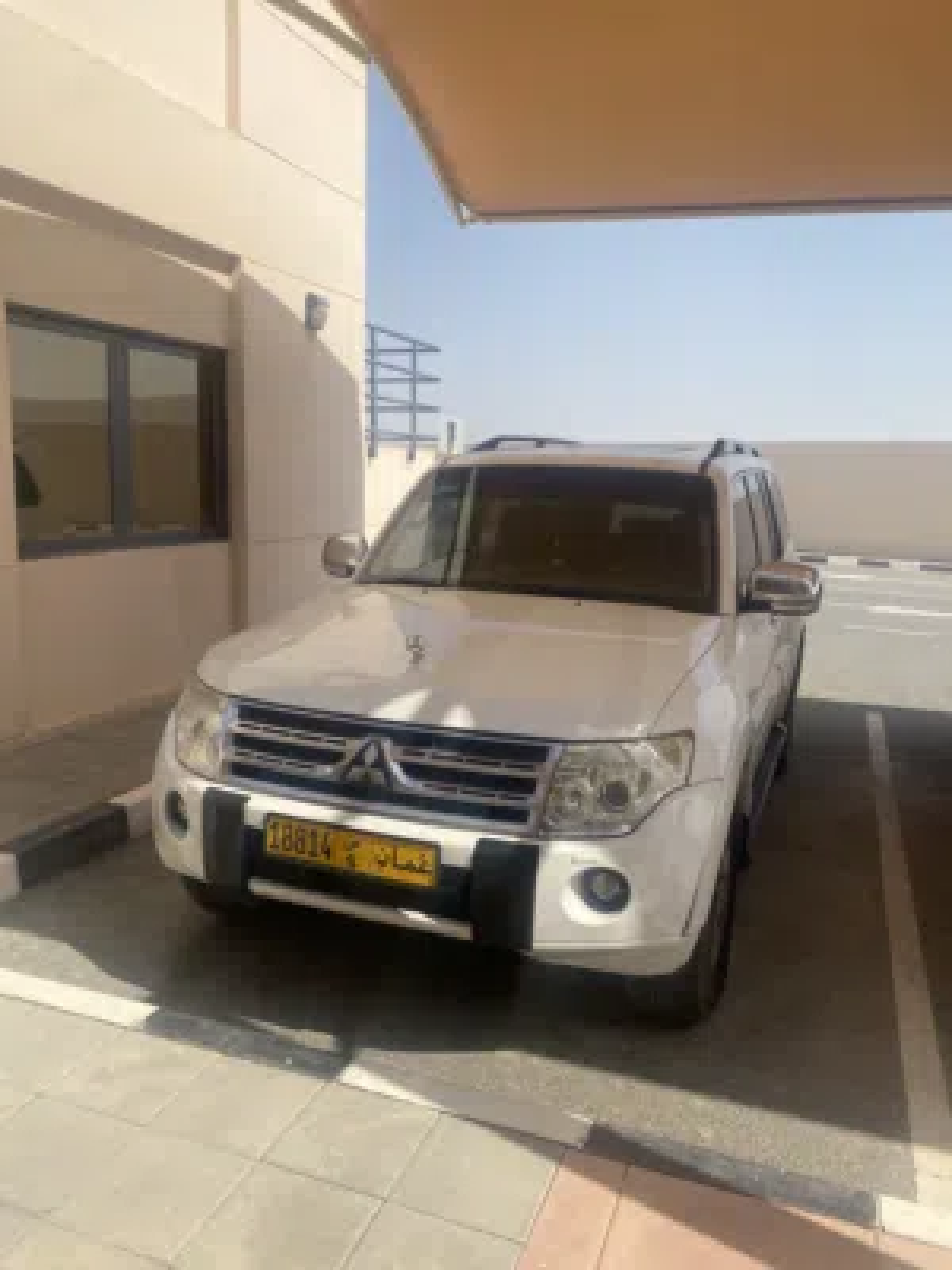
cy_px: 635
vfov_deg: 67.3
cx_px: 476
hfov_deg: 53.1
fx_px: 953
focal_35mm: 26
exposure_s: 1/3205
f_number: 1.8
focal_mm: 4.25
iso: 32
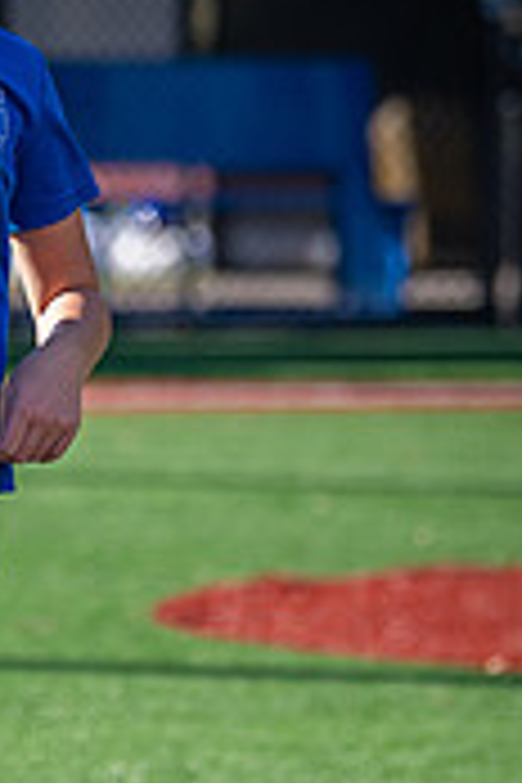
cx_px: -295
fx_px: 12310
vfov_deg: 3.6
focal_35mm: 566
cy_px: 491
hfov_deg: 2.4
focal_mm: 122
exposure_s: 1/1000
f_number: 2.8
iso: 160
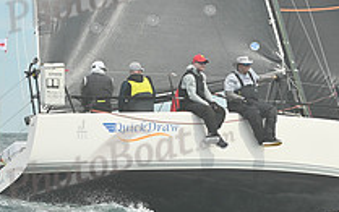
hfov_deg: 10.5
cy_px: 53
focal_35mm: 198
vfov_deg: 6.6
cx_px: 320
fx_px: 1831
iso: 320
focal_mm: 70
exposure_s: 1/1250
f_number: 10
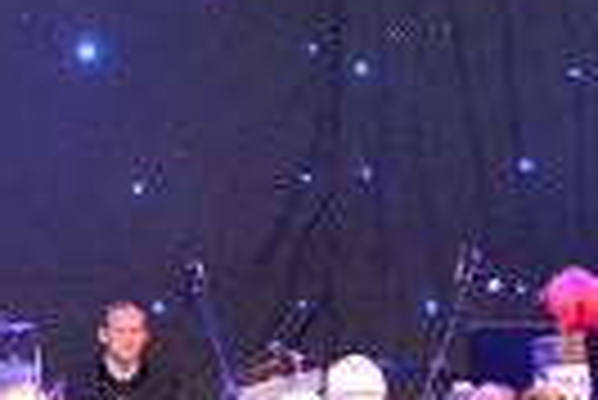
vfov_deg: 8.5
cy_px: 348
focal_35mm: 162
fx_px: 2694
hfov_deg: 12.4
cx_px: -85
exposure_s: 1/60
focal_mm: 18
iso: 2800
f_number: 3.5
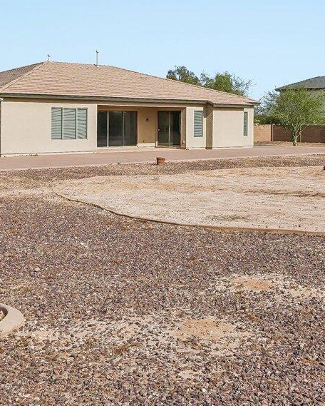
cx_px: 174
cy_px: 113
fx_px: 649
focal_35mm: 54
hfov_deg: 28.1
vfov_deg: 34.2
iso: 400
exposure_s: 1/1600
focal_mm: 16
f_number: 8
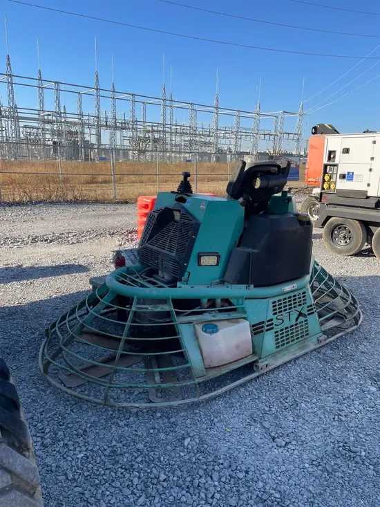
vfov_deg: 67.3
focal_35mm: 26
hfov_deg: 53.1
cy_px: 254
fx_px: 380
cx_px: 190
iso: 32
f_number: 1.6
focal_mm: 4.2
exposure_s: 1/1795
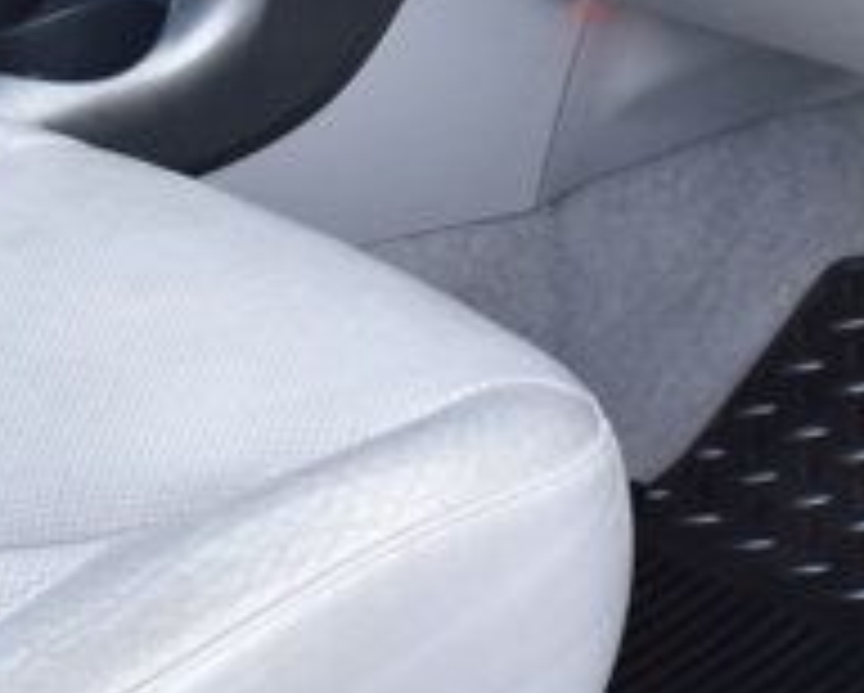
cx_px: 662
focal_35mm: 150
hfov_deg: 12.8
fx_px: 3840
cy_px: 45
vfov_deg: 10.3
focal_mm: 20
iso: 400
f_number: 4.5
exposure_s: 1/80
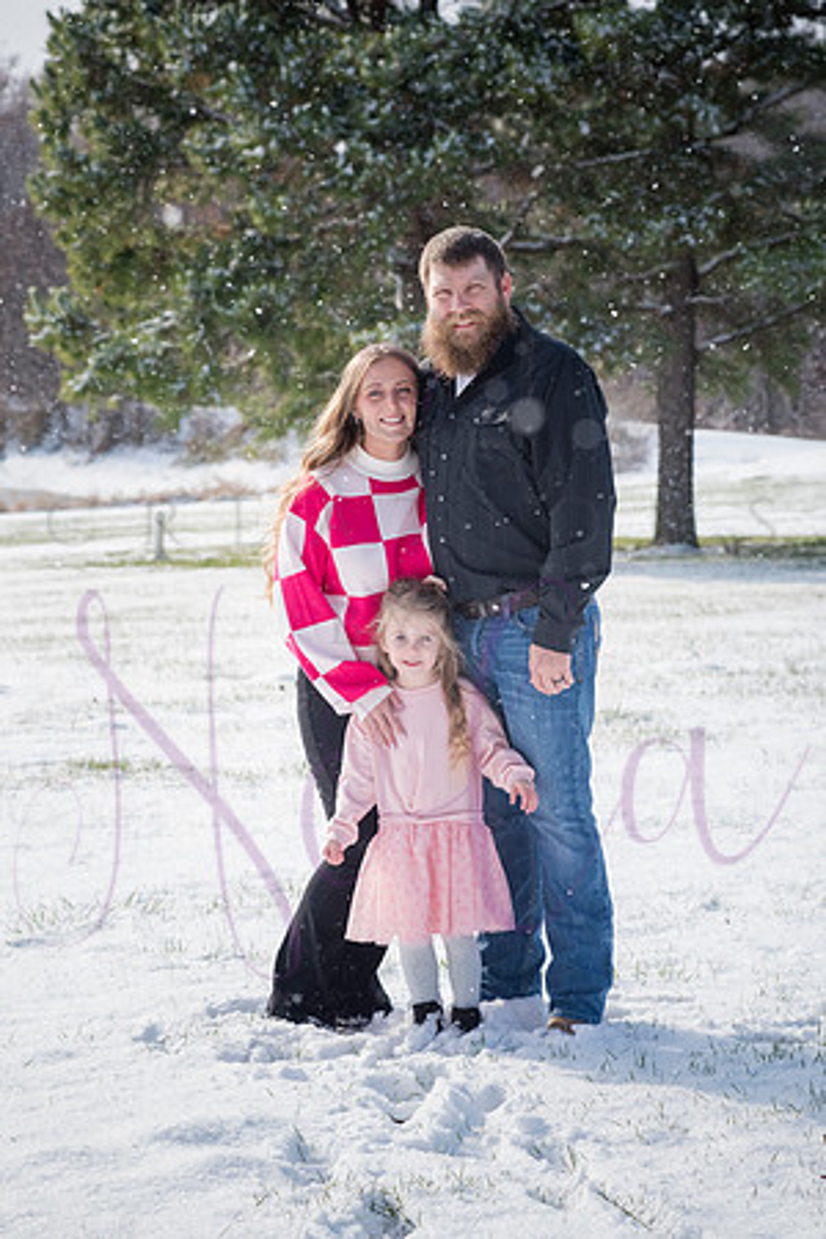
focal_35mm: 112
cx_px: 413
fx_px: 3854
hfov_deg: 12.2
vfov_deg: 18.3
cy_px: 620
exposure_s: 1/1000
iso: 640
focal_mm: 112
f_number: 9
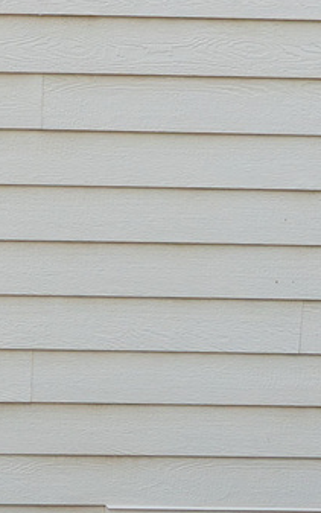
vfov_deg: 15.6
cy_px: 749
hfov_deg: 10.1
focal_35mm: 124
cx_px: -202
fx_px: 1733
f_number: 9
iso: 1000
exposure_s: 1/500
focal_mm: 20
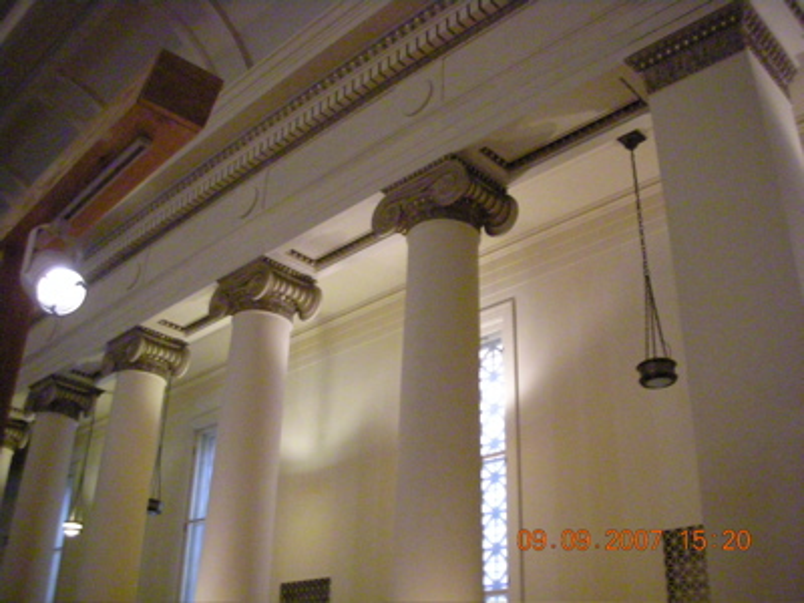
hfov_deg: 52.6
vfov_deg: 40.7
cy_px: 302
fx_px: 813
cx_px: 402
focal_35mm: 35
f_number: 2.8
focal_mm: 5.8
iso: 800
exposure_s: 1/11.4
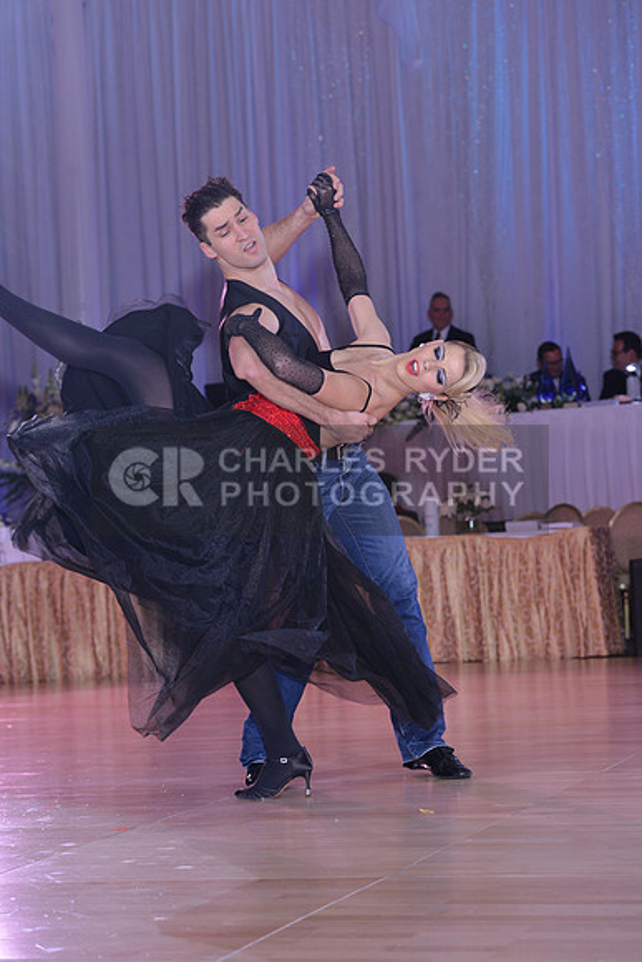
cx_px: 321
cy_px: 481
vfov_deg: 22.1
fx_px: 2459
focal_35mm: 92
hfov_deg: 14.9
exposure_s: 1/250
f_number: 5
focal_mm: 92
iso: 1250
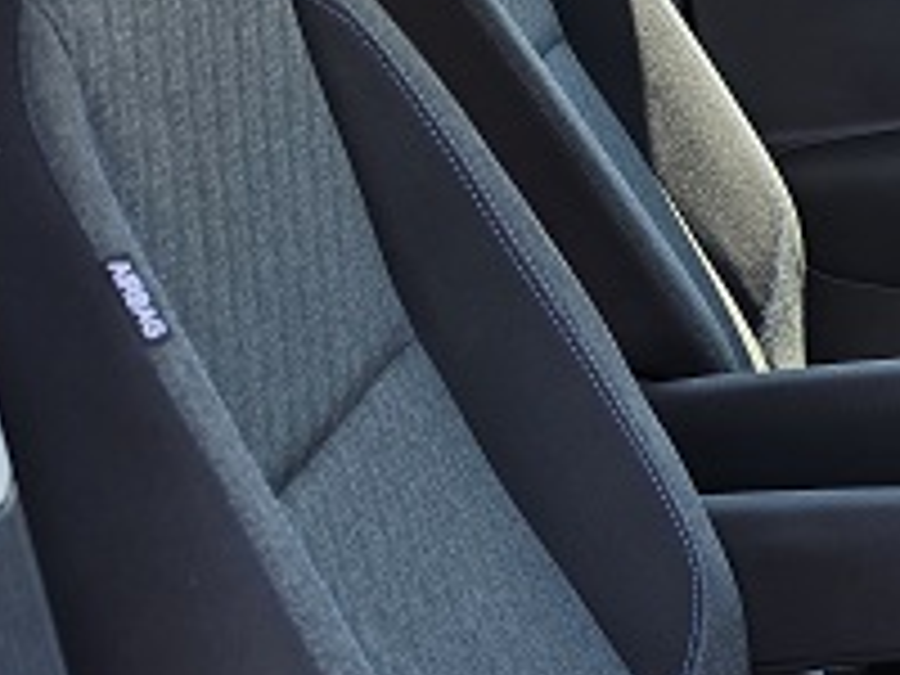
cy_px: 648
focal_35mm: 92
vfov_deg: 15.8
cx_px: 1264
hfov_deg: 19.2
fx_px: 2392
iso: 10
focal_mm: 6.5
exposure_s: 1/237
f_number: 1.4
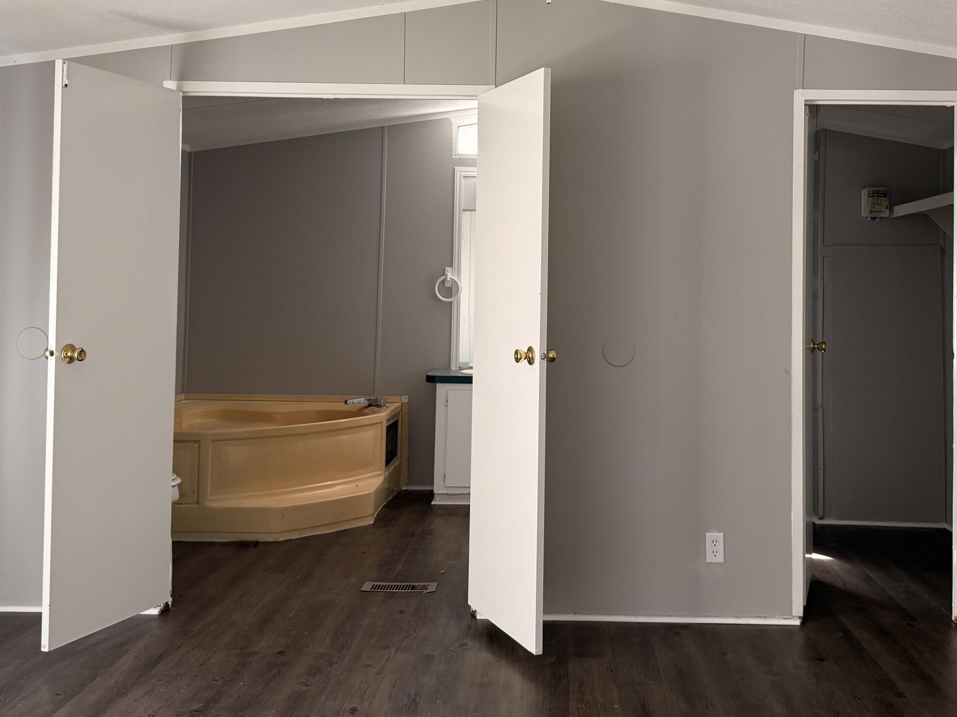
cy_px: 252
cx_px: 548
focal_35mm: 37
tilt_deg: +2.8
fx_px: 1023
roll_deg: -1.0
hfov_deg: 50.0
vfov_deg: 38.3
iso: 160
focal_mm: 6.76
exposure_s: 1/121
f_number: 1.78
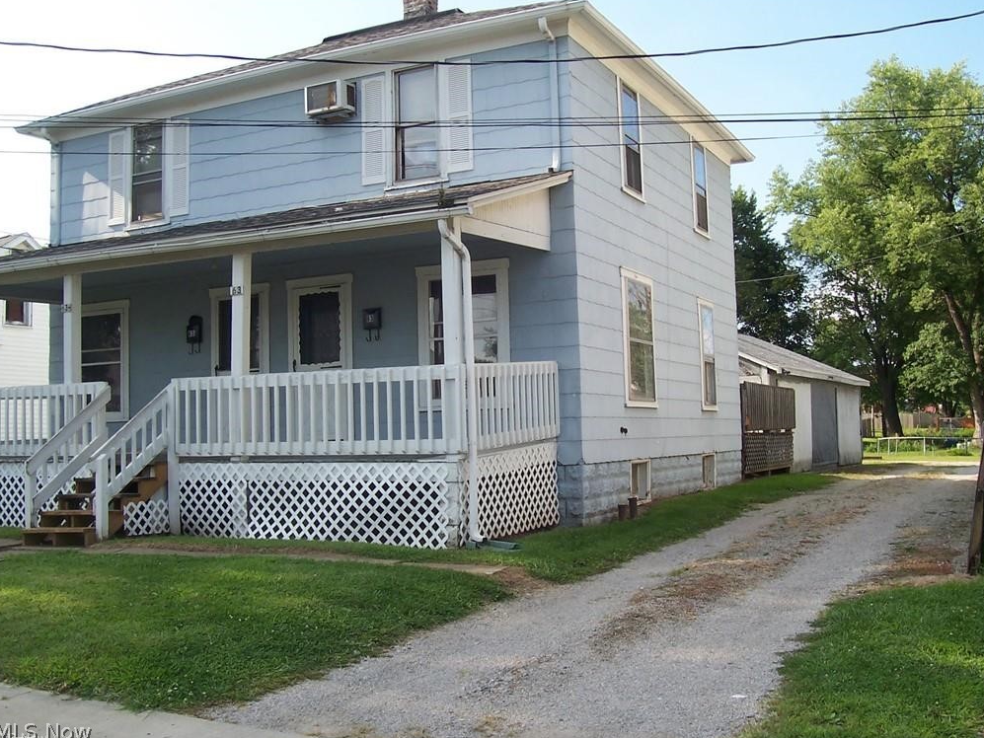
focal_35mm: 38
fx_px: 1080
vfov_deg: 37.7
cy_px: 369
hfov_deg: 49.0
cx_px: 493
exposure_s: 1/250
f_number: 5.6
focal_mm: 5.6
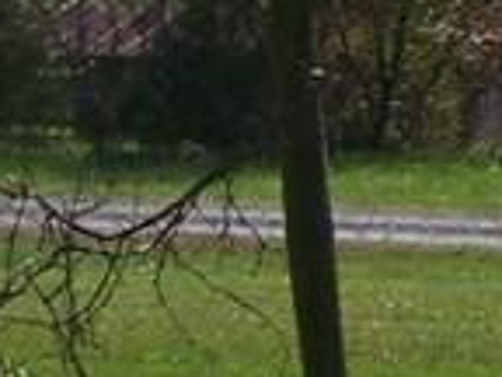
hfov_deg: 7.0
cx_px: 1042
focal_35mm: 270
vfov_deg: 5.5
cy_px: 84
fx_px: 3916
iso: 64
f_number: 4
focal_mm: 6.3
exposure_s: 1/640
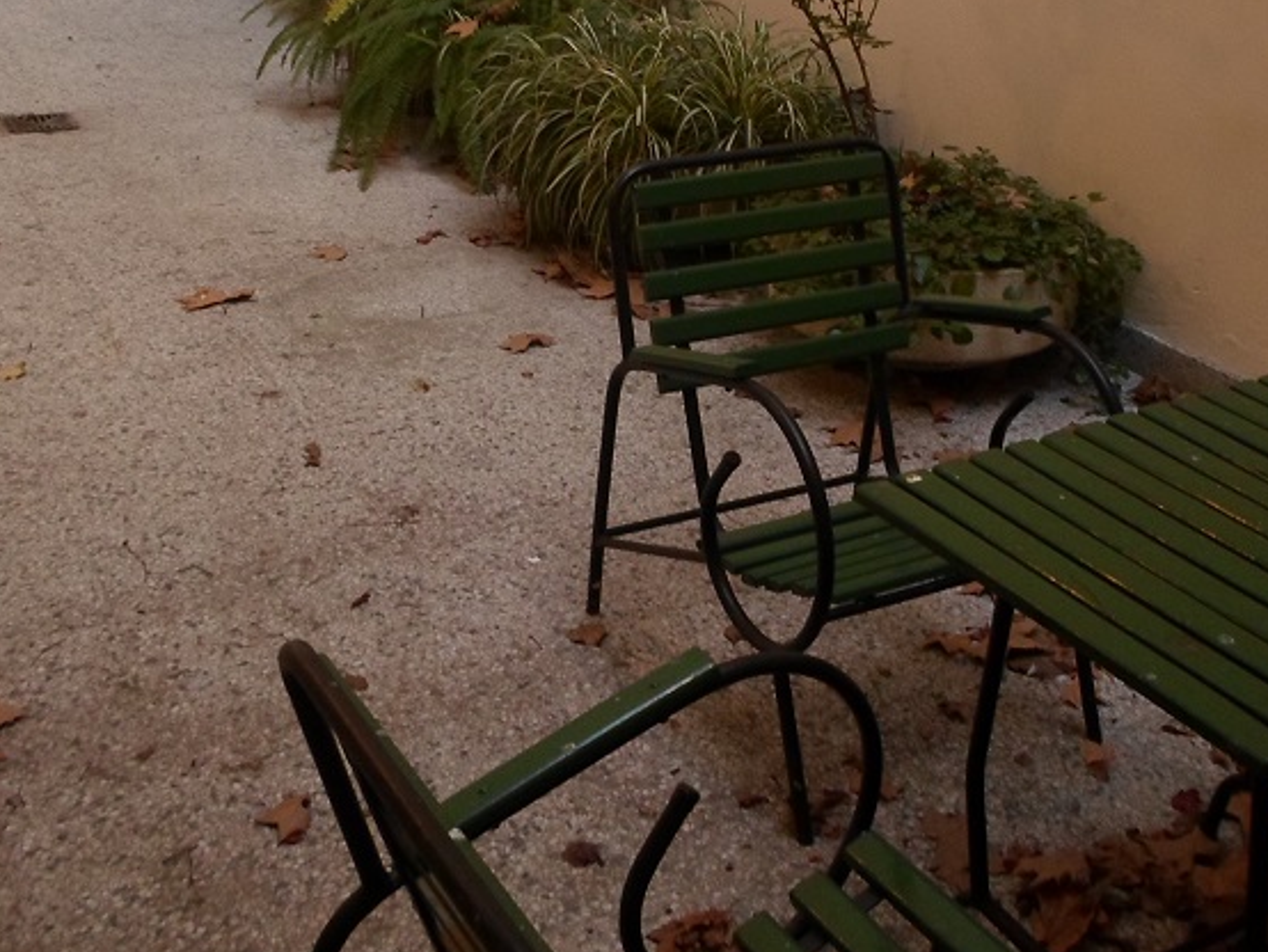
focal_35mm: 46
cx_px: 780
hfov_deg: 41.0
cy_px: 132
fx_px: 1686
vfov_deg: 30.4
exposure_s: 1/30
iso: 100
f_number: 2.5
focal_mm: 4.5
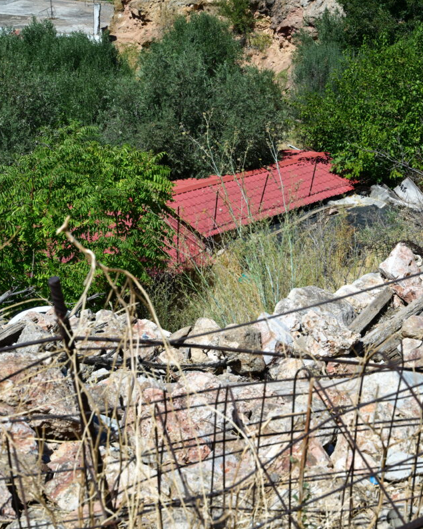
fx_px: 955
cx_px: 285
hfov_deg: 24.8
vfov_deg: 31.0
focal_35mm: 61
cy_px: 263
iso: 200
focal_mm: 43
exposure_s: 1/500
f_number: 9
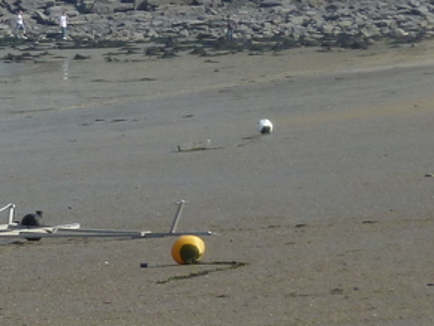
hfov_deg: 4.3
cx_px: -443
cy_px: -76
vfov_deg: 3.2
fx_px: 5760
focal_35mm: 459
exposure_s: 1/500
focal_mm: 18.2
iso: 80
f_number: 5
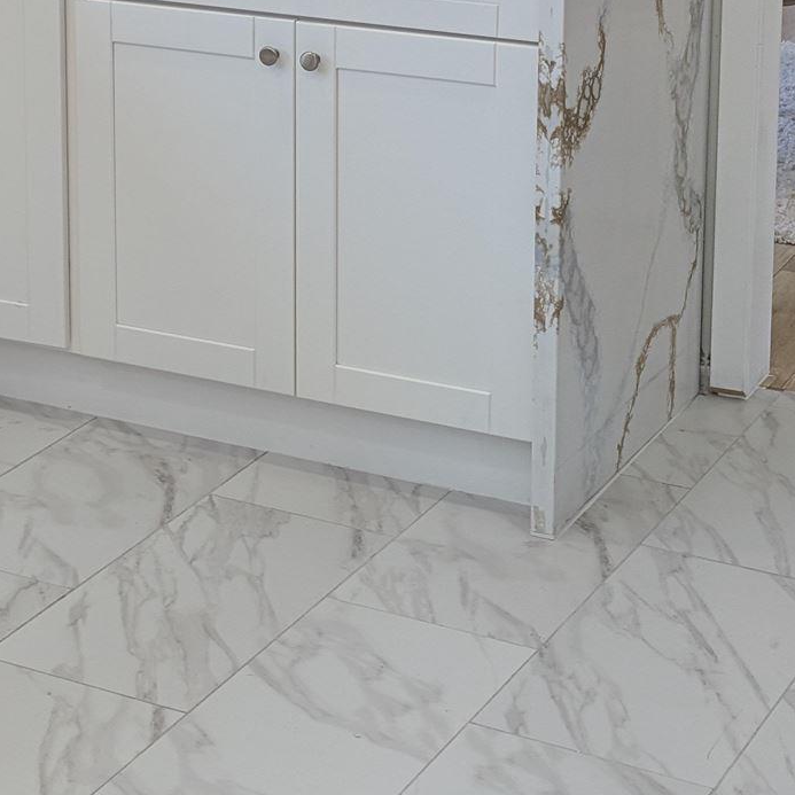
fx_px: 2442
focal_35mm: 94
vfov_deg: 18.1
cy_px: 15
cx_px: 142
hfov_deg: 18.3
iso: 22
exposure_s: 1/191
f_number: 1.68
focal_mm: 6.9
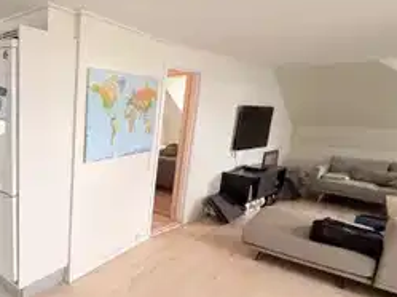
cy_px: 168
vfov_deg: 54.6
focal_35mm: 25
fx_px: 286
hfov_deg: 59.8
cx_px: 45
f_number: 2.2
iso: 400
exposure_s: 1/50
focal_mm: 2.22
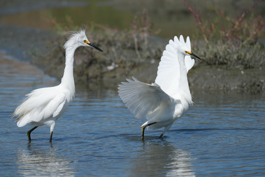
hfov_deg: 3.7
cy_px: 88
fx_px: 4122
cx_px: 132
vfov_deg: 2.5
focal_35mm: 560
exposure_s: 1/2500
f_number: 6.3
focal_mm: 560
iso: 400
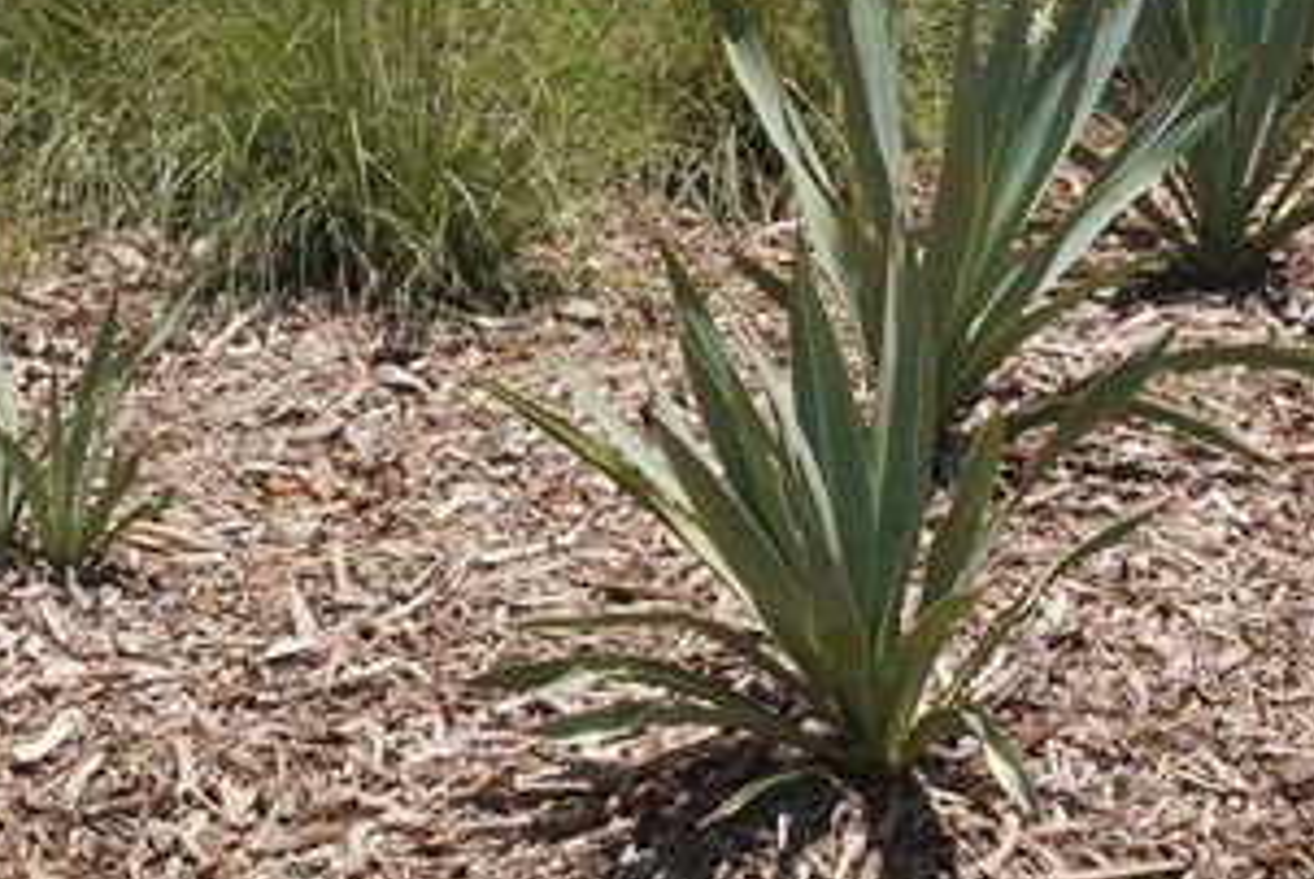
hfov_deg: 9.0
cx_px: -509
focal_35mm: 225
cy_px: -1266
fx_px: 8220
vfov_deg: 5.9
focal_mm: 34
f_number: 20
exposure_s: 1/60
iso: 100
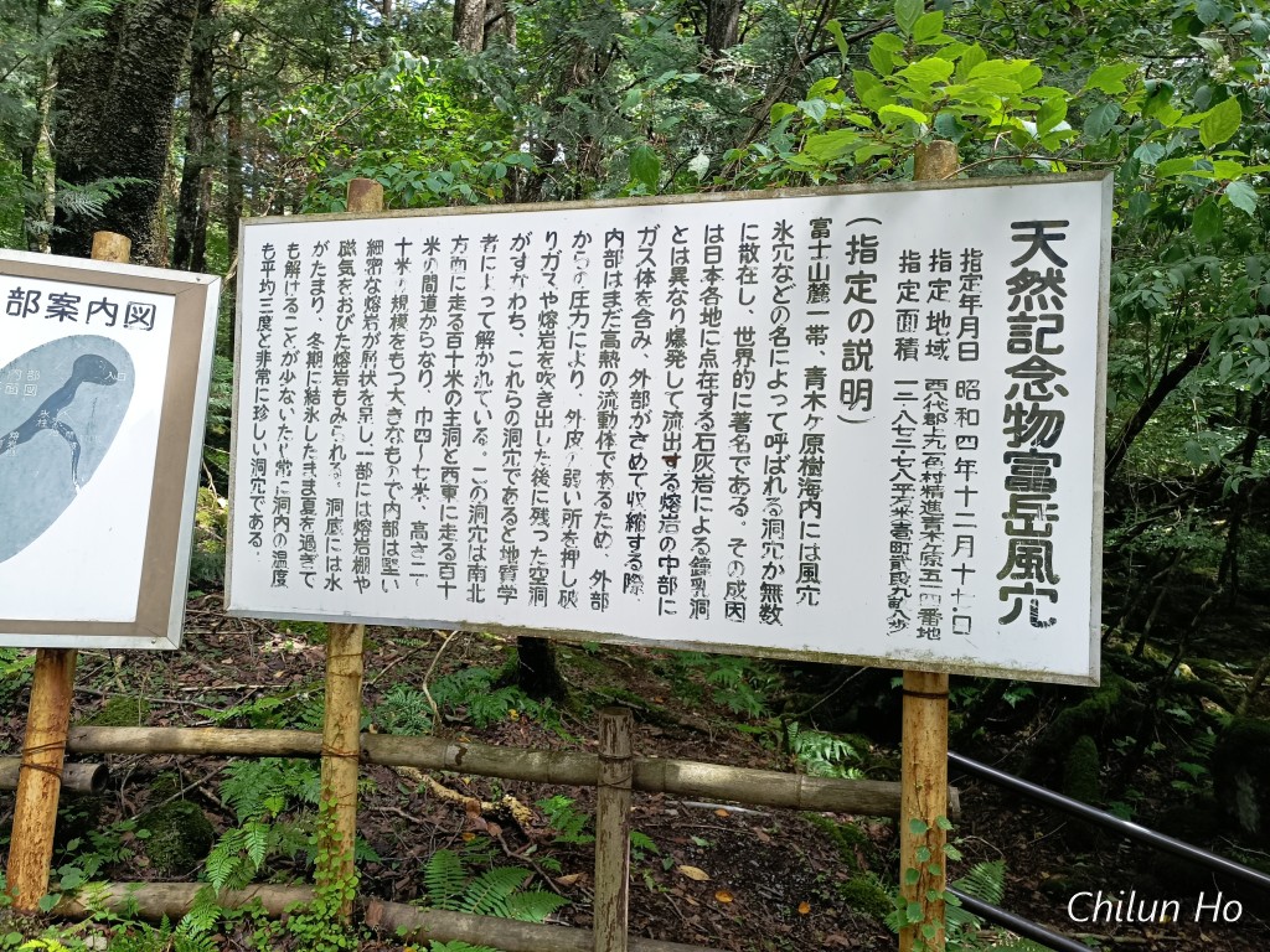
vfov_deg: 56.8
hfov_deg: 71.6
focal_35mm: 24
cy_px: 476
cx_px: 635
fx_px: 881
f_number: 1.65
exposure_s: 1/100
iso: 175
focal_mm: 6.14
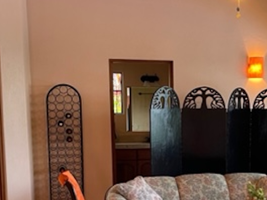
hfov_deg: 30.1
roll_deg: -0.5
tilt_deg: -7.4
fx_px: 486
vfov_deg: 22.8
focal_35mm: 63
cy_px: 169
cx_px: 210
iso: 125
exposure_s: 1/60
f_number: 1.6
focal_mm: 5.1
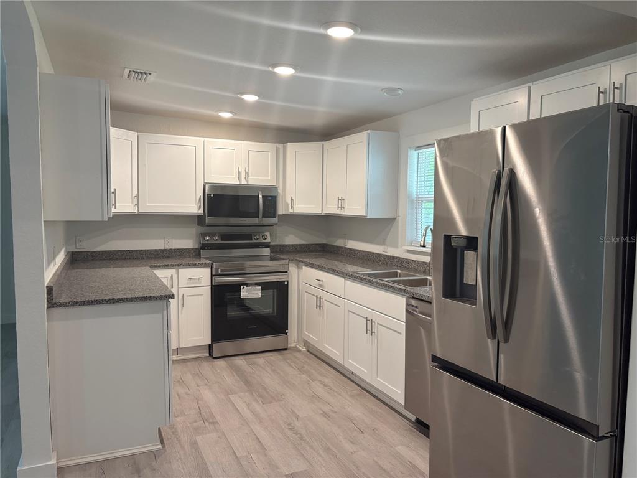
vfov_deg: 53.1
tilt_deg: -4.0
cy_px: 239
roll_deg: +0.2
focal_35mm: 26
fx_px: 478
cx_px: 318
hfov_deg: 67.3
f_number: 1.6
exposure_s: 1/120
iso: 125
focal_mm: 5.96
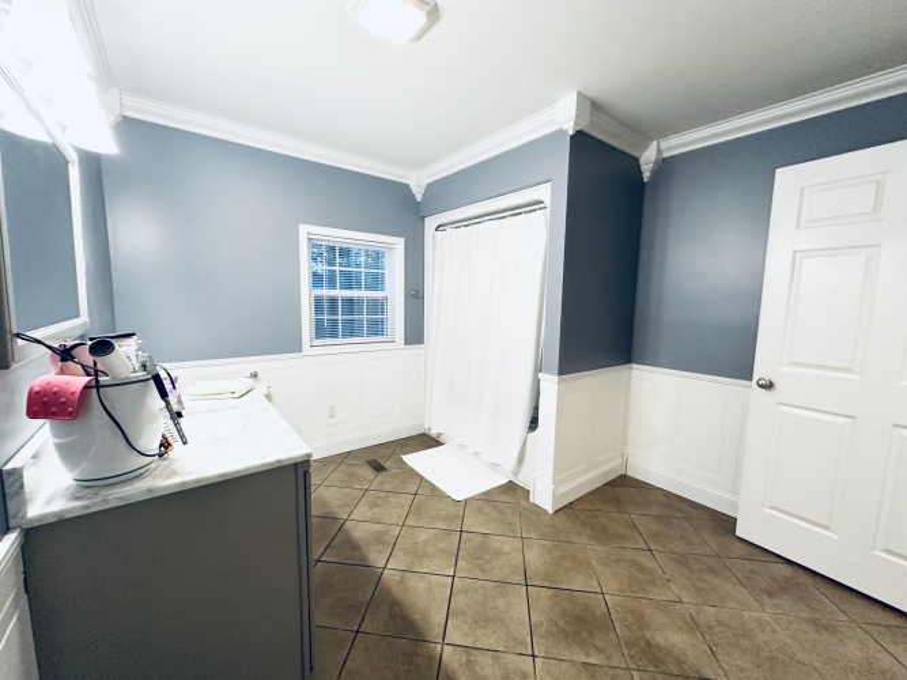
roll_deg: -0.7
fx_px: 367
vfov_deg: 85.7
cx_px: 454
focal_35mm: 14
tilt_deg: -6.6
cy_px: 340
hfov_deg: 102.1
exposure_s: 1/60
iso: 400
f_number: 2.2
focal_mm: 2.22
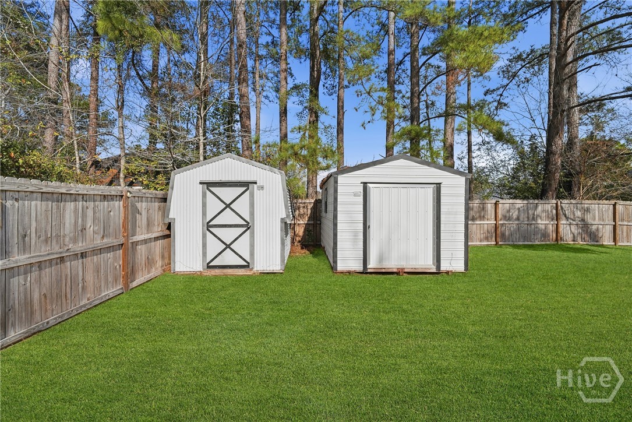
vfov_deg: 73.8
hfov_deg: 96.7
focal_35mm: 16
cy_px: 211
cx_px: 316
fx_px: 281
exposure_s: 1/3200
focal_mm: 16
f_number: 9
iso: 320
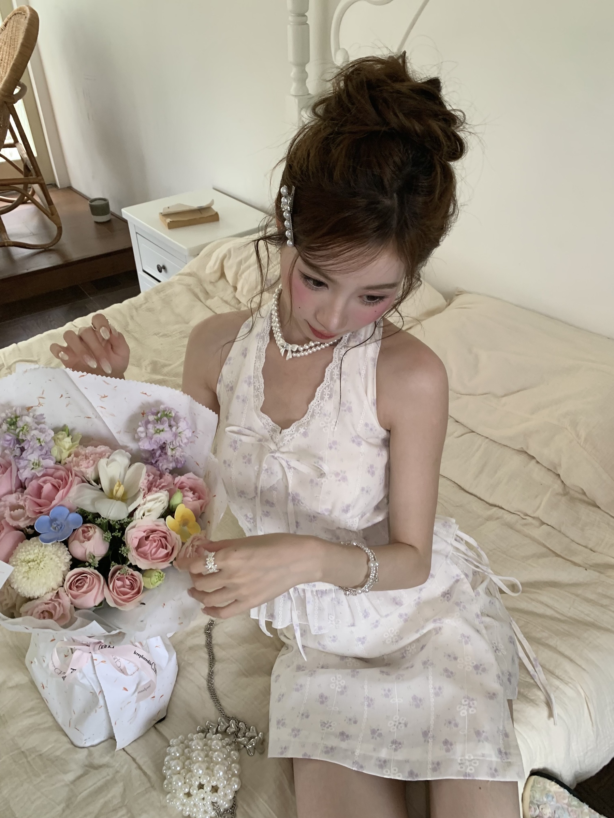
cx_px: 307
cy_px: 409
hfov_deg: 53.1
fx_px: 615
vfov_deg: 67.3
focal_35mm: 26
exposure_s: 1/60
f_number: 1.8
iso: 125
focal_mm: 4.25
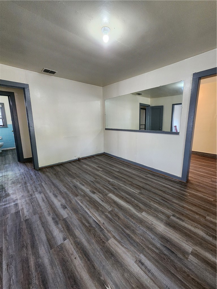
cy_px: 144
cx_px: 108
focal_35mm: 13
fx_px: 109
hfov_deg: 89.9
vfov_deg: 106.2
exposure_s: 1/60
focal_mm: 2.2
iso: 400
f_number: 2.2
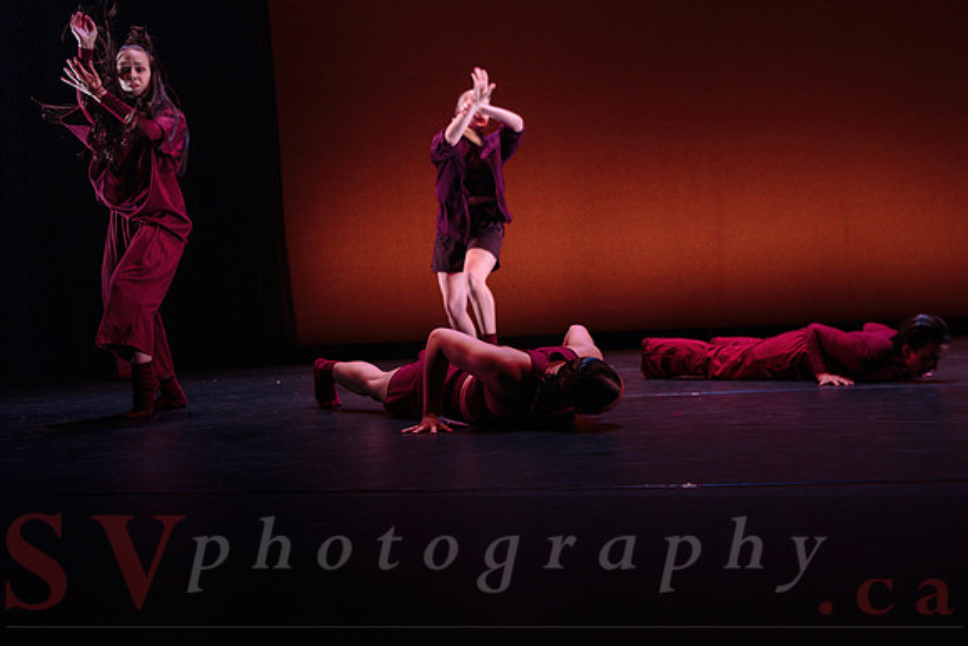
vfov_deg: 37.7
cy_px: 366
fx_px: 943
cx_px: 560
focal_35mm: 35
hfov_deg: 54.1
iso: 2500
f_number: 2.8
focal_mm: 30
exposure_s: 1/250
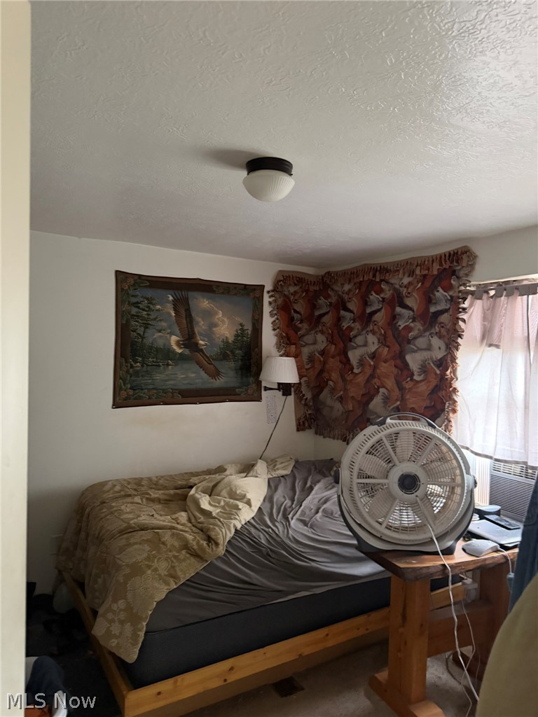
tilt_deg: -0.9
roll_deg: -0.9
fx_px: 497
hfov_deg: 56.8
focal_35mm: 24
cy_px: 358
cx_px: 269
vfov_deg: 71.6
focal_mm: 6.76
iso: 800
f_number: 1.78
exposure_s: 1/30
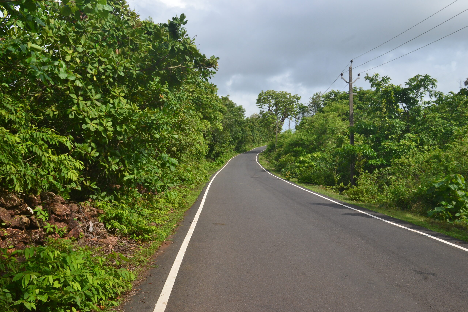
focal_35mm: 36
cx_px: 234
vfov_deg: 36.9
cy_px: 156
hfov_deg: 53.1
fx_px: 468
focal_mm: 24
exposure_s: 1/320
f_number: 11
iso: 400
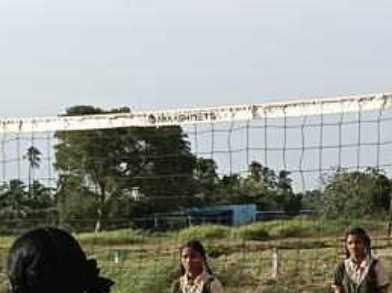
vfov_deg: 9.6
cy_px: 237
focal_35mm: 154
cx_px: 300
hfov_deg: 12.8
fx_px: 1743
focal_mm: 3.98
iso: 64
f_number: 1.8
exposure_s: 1/571
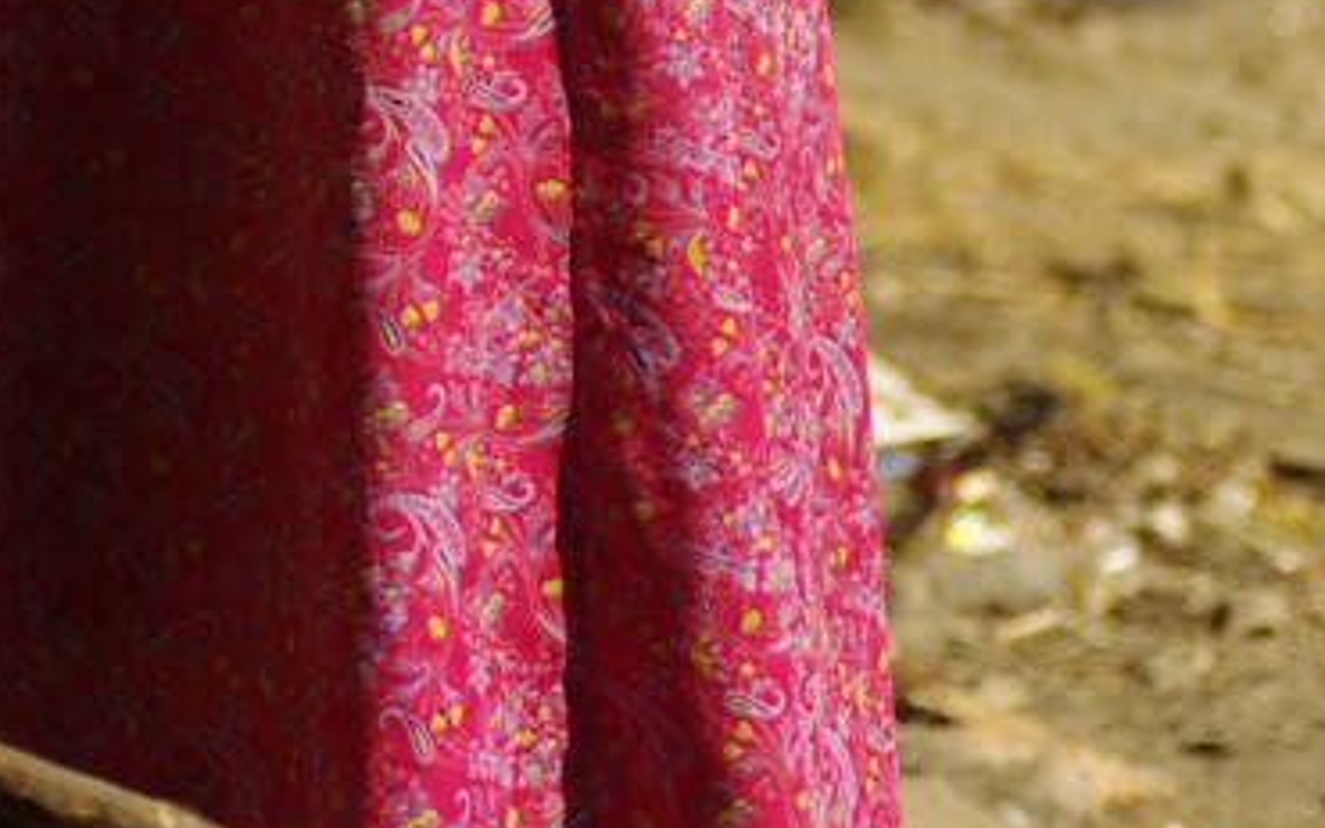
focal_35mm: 446
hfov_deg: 4.7
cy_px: -1054
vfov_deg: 2.9
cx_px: 603
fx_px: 16100
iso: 200
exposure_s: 1/2000
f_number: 2.8
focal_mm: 90
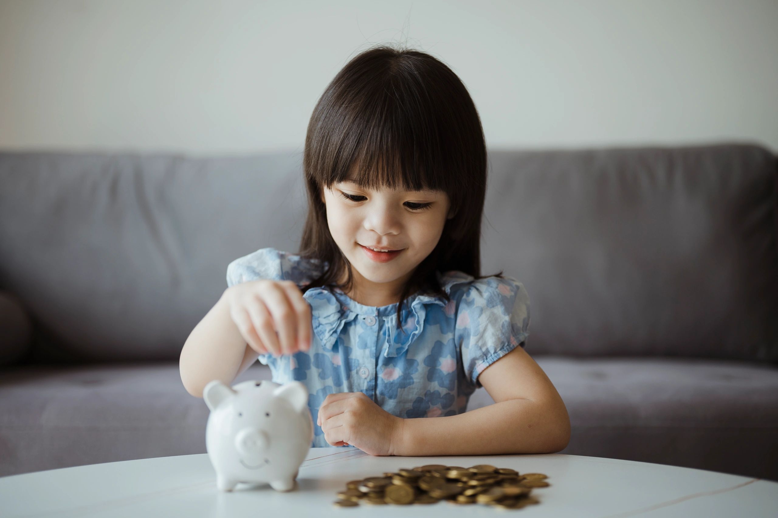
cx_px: 389
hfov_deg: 39.6
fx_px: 1080
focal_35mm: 50
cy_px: 259
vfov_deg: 27.0
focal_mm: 50
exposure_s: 1/250
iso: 125
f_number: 2
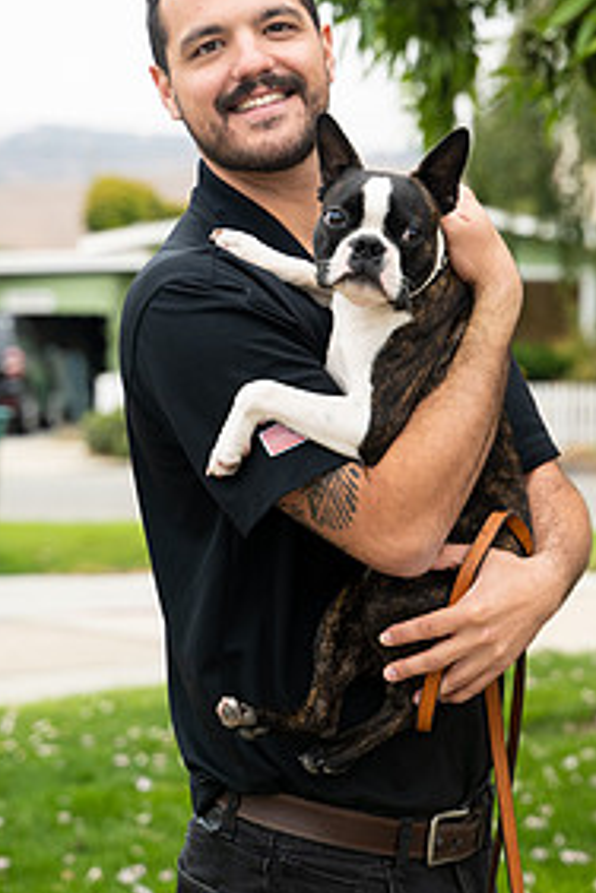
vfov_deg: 17.7
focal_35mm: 115
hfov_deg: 11.9
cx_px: 349
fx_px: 2856
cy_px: 263
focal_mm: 72
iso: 640
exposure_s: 1/500
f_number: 4
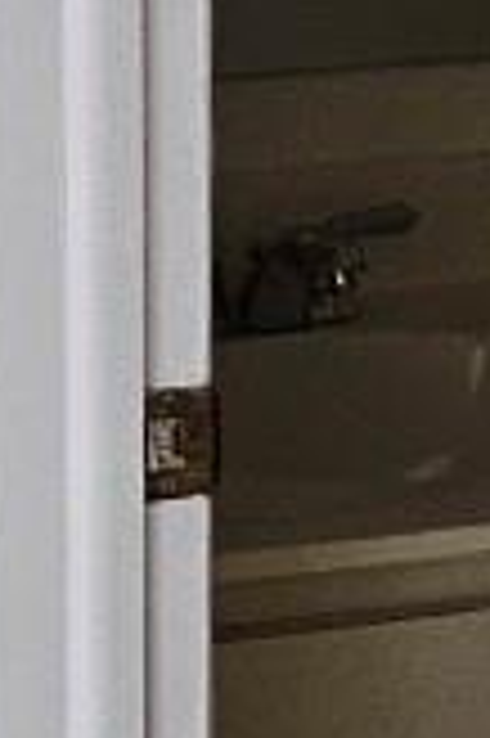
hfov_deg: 10.0
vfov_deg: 15.1
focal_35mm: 132
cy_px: -112
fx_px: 2700
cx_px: -279
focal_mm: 2.2
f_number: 2.2
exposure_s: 1/60.2
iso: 250
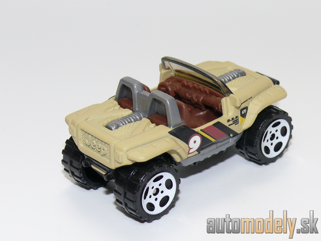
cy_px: 120
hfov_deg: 18.7
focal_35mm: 105
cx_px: 160
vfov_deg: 14.1
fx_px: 974
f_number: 4
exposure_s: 1/30
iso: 100
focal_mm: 13.7
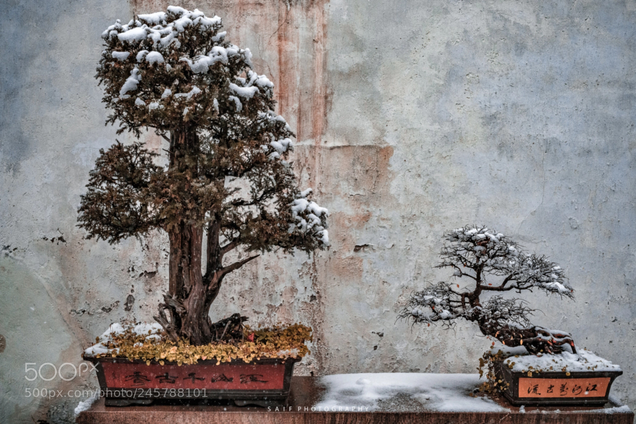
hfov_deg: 54.4
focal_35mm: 35
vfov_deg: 37.9
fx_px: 618
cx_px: 318
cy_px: 212
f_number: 8
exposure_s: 1/2000
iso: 6400
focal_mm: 35
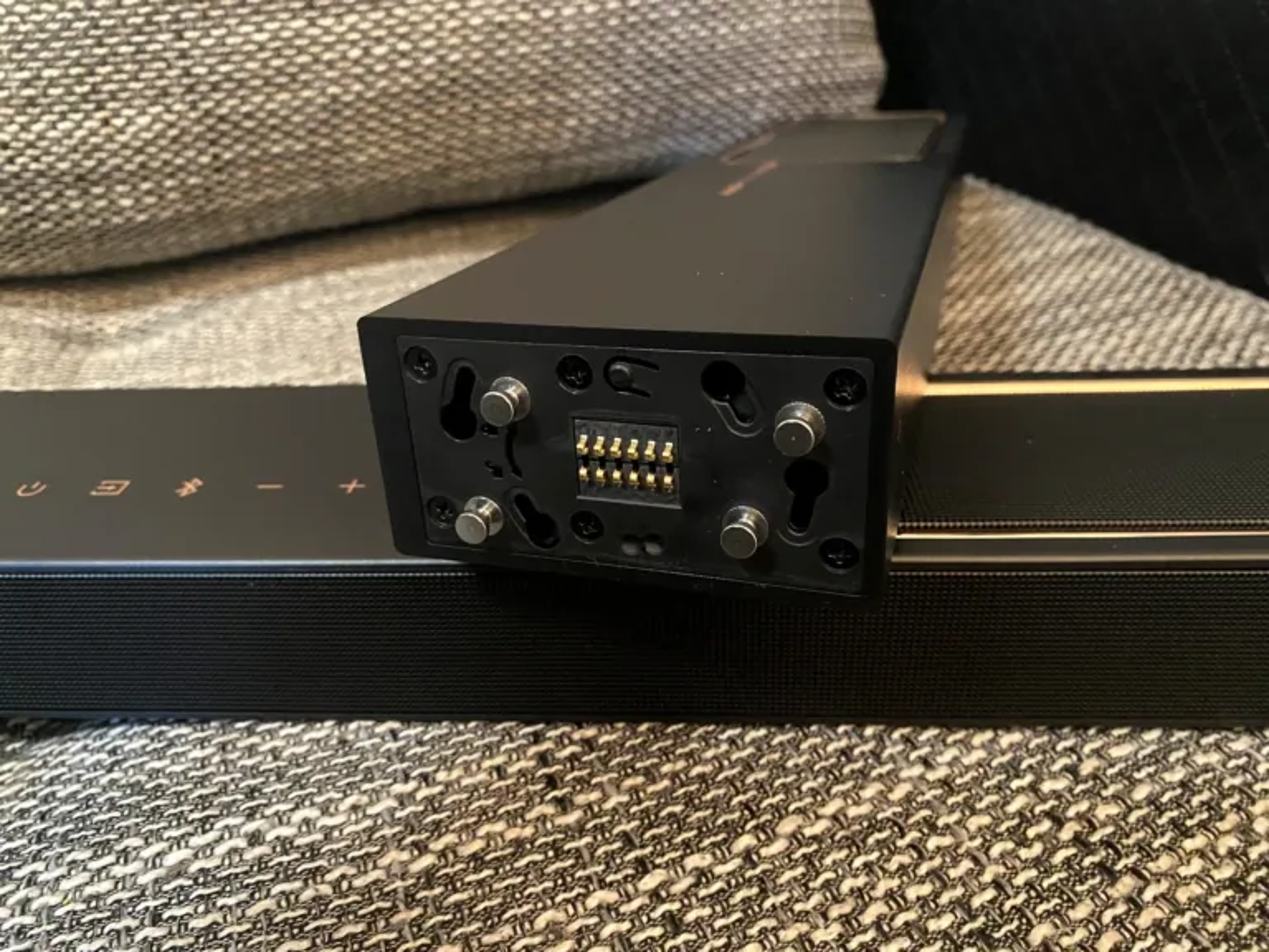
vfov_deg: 53.1
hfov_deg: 67.3
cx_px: 634
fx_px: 953
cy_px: 476
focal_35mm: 26
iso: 800
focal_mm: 4.25
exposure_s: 1/25
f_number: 1.8
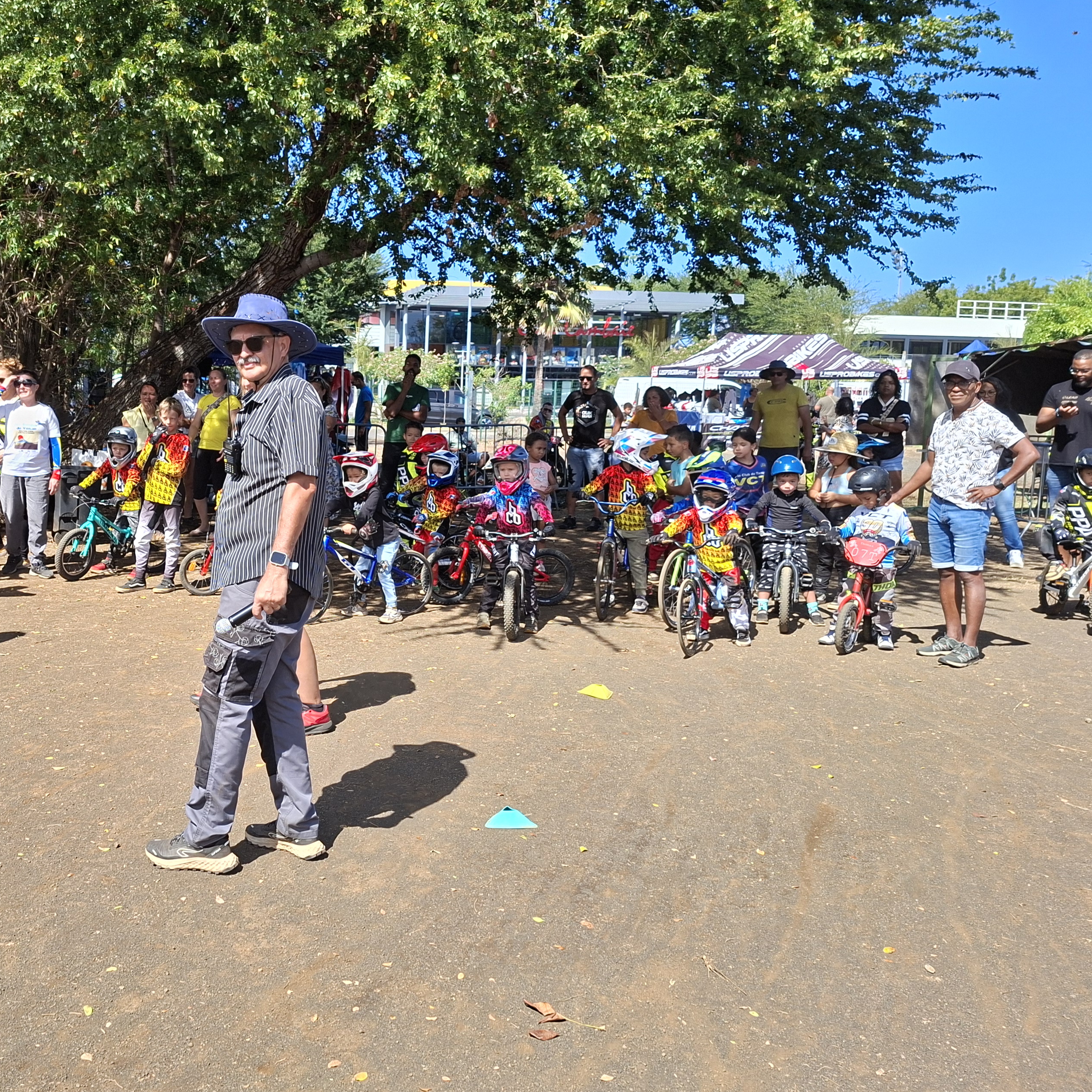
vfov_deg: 51.1
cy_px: 520
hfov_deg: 49.9
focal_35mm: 32
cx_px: 338
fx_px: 1142
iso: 50
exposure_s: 1/1445
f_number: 1.8
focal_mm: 5.54
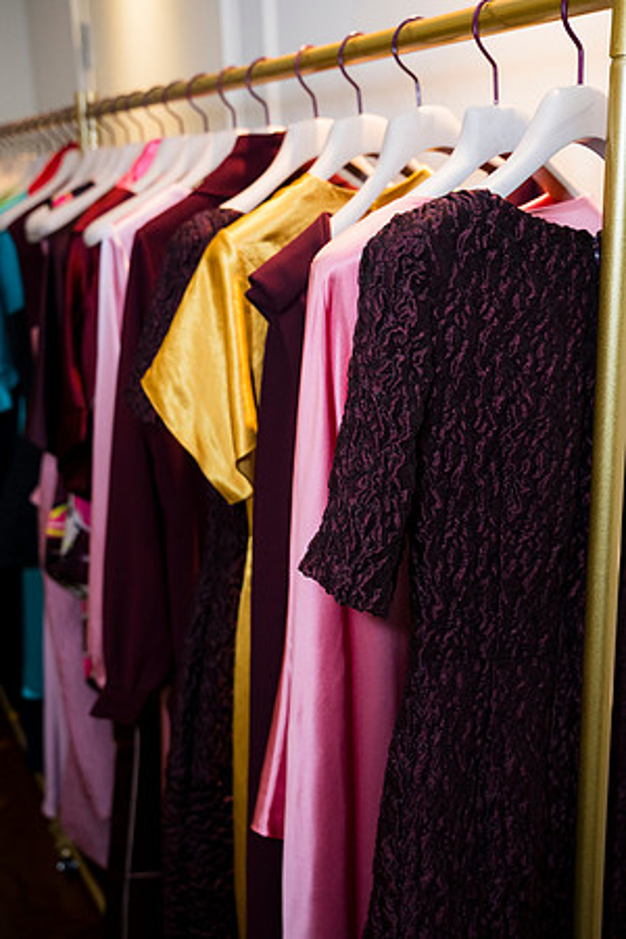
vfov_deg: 48.5
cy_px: 470
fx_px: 1043
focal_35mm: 40
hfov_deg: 33.4
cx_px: 313
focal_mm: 40
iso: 1250
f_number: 4
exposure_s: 1/100
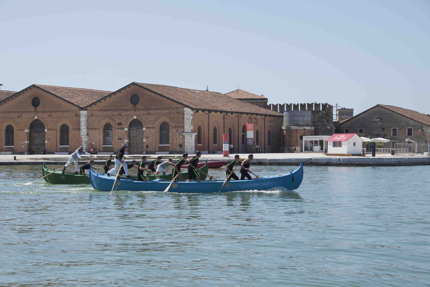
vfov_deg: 18.9
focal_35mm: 72
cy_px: 144
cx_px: 215
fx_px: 860
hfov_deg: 28.1
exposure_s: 1/250
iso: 125
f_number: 8
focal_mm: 72
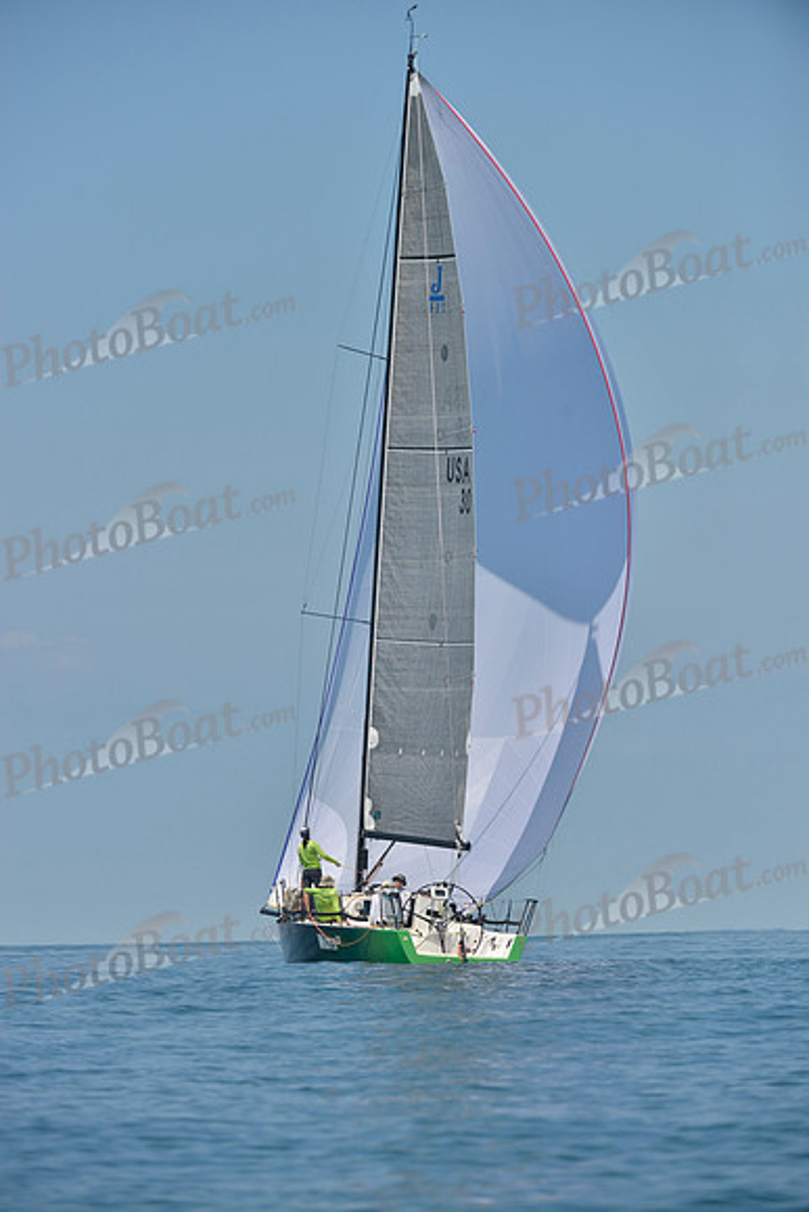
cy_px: 606
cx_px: 404
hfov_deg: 6.9
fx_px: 6737
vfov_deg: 10.3
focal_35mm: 200
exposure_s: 1/2500
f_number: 6.3
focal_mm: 200
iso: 280
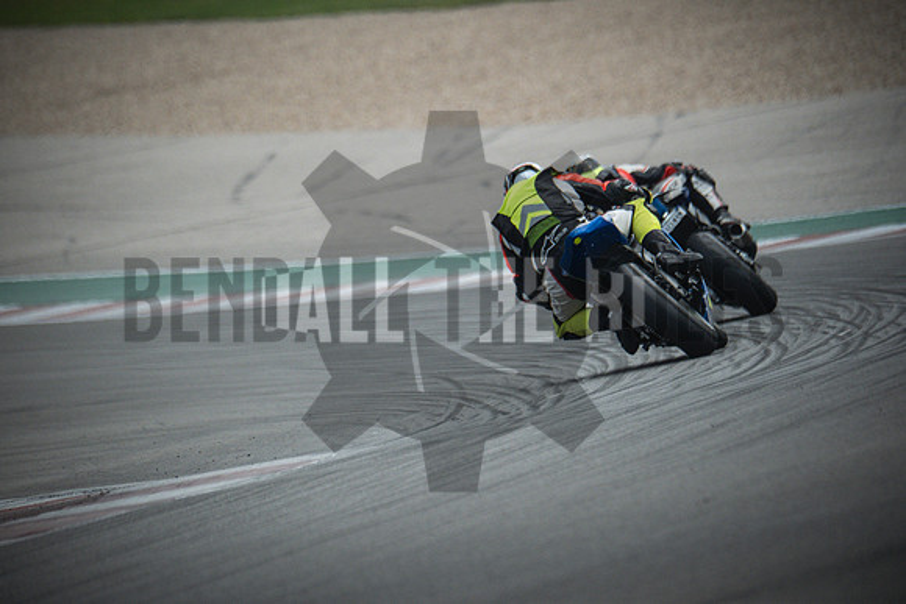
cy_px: 302
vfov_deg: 2.3
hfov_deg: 3.4
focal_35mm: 600
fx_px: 15103
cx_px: 453
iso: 1600
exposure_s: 1/2500
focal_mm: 400
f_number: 5.6
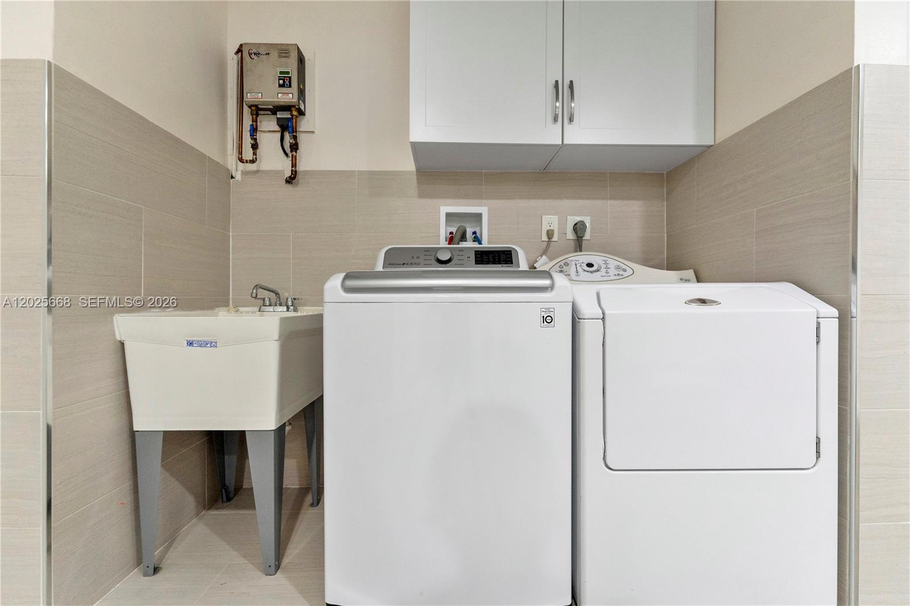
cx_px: 455
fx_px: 354
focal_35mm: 14
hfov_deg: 104.3
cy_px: 303
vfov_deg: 81.2
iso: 1600
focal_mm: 14
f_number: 3.2
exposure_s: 1/160
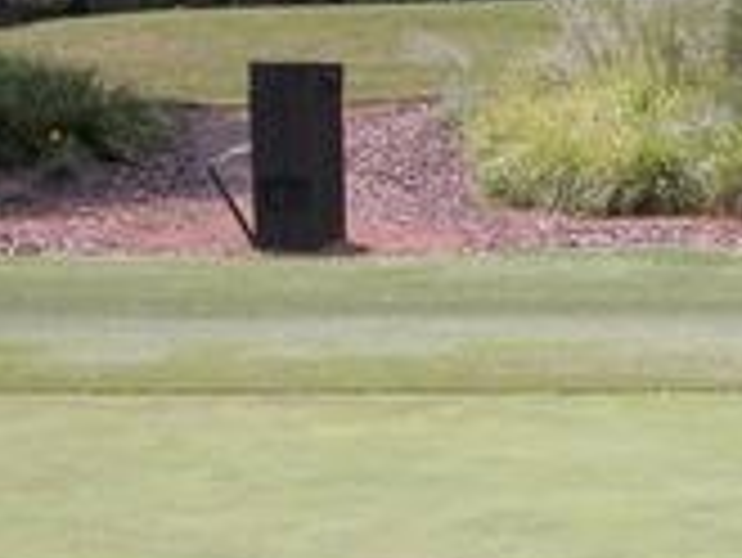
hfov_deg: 18.1
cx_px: 931
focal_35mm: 102
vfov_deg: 14.1
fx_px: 2188
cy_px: 644
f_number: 5.6
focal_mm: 8.9
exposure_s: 1/205
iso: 100
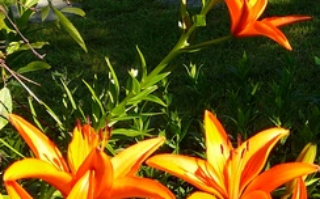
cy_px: 135
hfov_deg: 30.3
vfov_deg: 19.3
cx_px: 228
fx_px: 584
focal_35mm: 67
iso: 80
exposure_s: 1/500
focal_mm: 5.2
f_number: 2.8
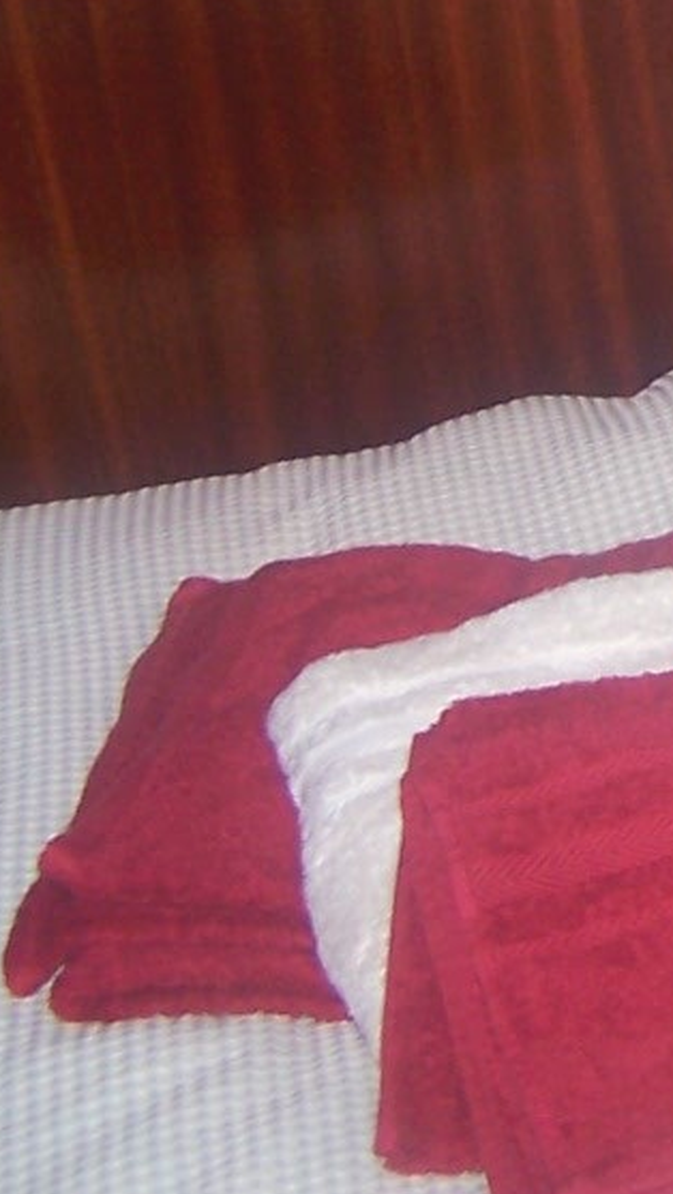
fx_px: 3896
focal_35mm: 123
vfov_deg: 17.0
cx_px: 1622
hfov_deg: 8.9
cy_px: -13
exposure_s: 1/60
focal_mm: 6.3
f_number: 2.8
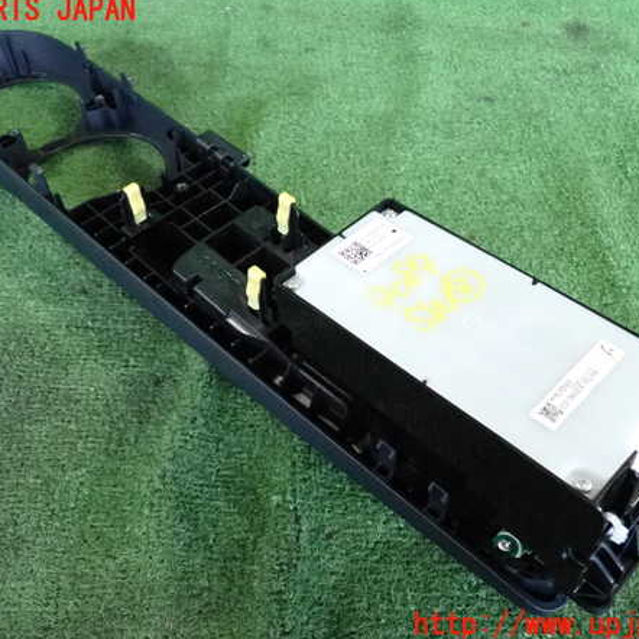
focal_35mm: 36
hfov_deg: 46.0
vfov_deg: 46.0
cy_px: 318
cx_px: 306
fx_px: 752
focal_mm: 5.4
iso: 1600
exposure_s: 1/125
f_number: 2.3
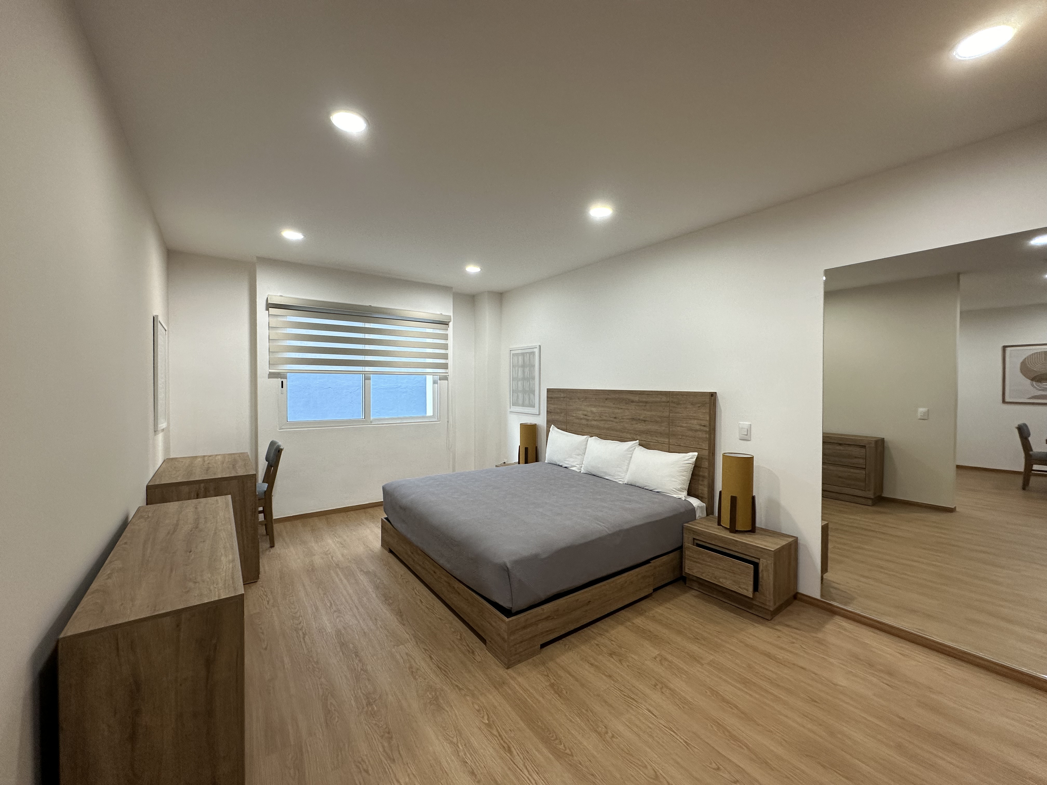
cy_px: 392
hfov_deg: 102.1
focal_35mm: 14
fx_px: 423
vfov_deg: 85.7
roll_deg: -0.6
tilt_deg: -0.5
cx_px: 524
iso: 160
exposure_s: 1/120
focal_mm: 2.22
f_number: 2.2
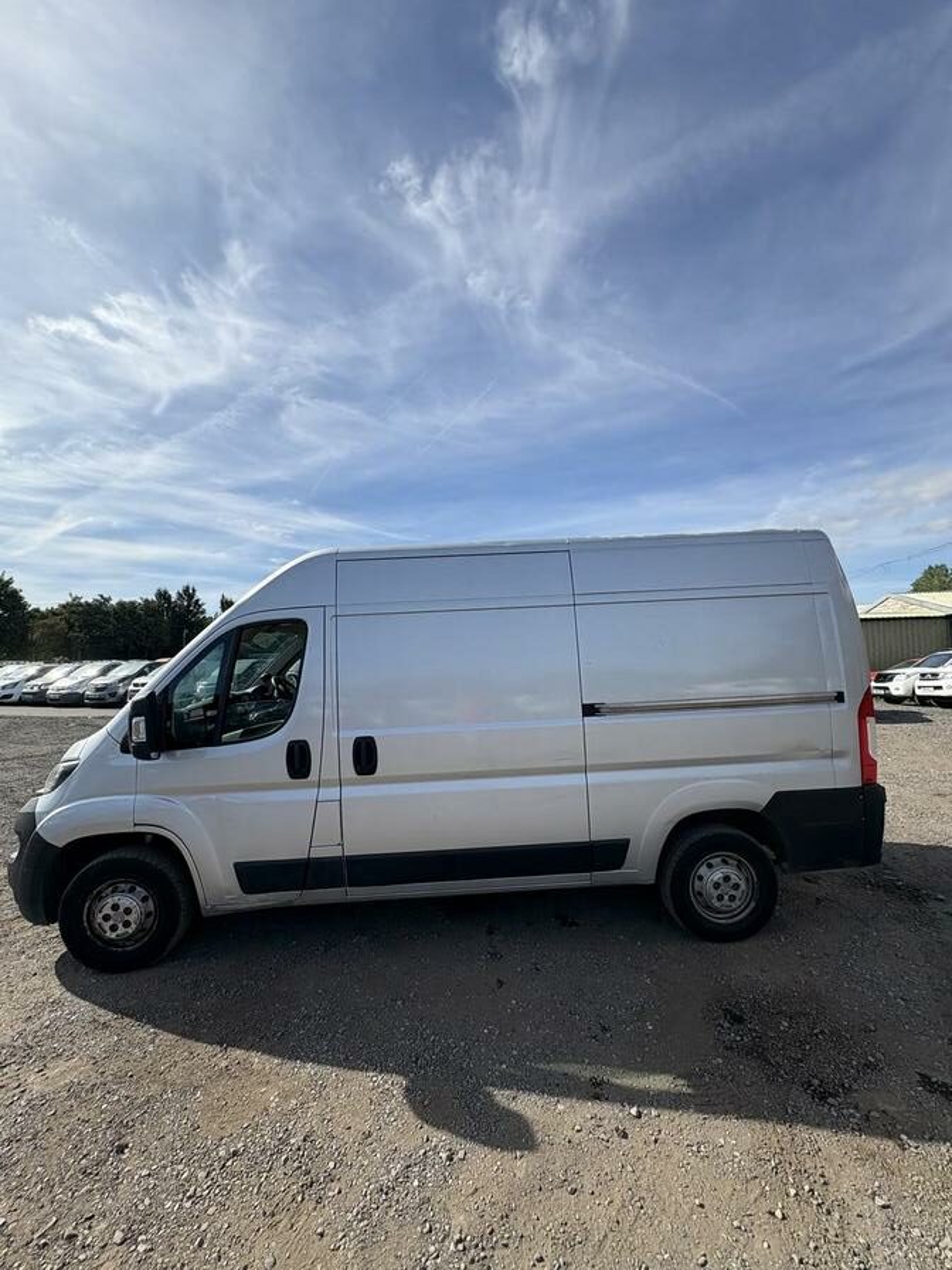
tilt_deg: +11.9
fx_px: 513
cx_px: 476
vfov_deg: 102.1
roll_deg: -0.9
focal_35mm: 14
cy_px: 635
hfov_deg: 85.7
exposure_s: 1/1976
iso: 50
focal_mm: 2.22
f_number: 2.2
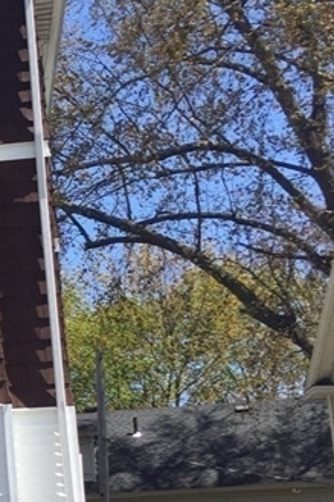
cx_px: -355
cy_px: 371
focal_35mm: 94
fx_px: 1309
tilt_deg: +12.1
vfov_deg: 21.5
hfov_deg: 12.6
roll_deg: +0.8
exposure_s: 1/1099
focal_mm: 4.15
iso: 32
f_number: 2.2
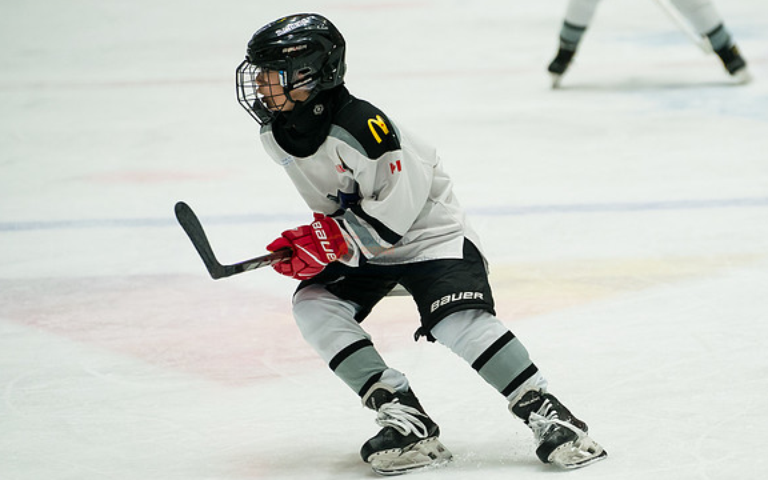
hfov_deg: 6.9
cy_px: 287
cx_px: 507
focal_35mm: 306
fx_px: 6405
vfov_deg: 4.3
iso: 3200
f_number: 2.8
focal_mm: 150
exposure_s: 1/1250
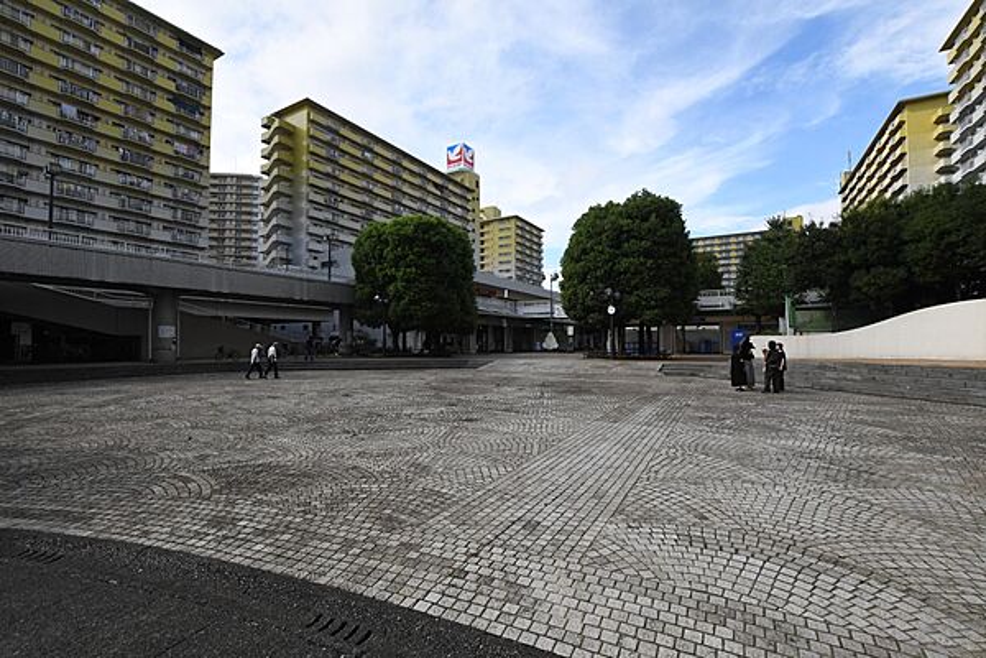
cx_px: 493
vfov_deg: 77.3
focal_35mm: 15
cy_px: 329
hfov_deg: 100.4
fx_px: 411
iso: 1600
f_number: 14
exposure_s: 1/800
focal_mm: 10
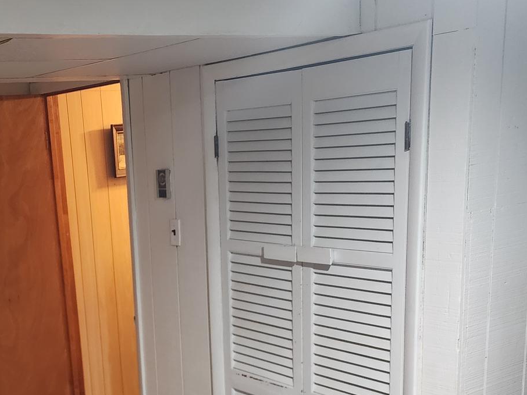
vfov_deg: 27.0
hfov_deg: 36.1
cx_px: 138
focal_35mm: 52
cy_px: 362
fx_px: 791
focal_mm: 6.4
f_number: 1.8
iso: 640
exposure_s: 1/40
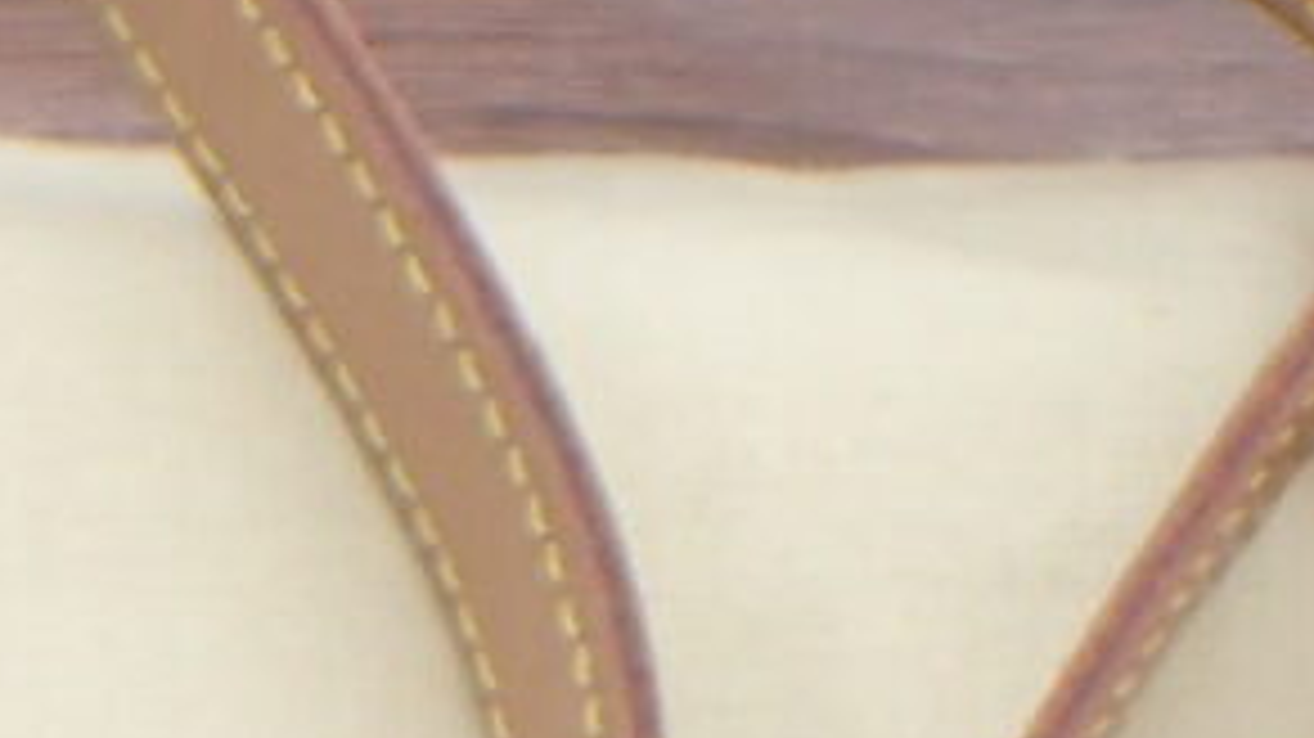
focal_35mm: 215
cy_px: 2236
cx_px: -1413
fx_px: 7488
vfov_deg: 5.3
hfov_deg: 9.3
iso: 250
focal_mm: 5.5
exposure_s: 1/125
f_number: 2.3
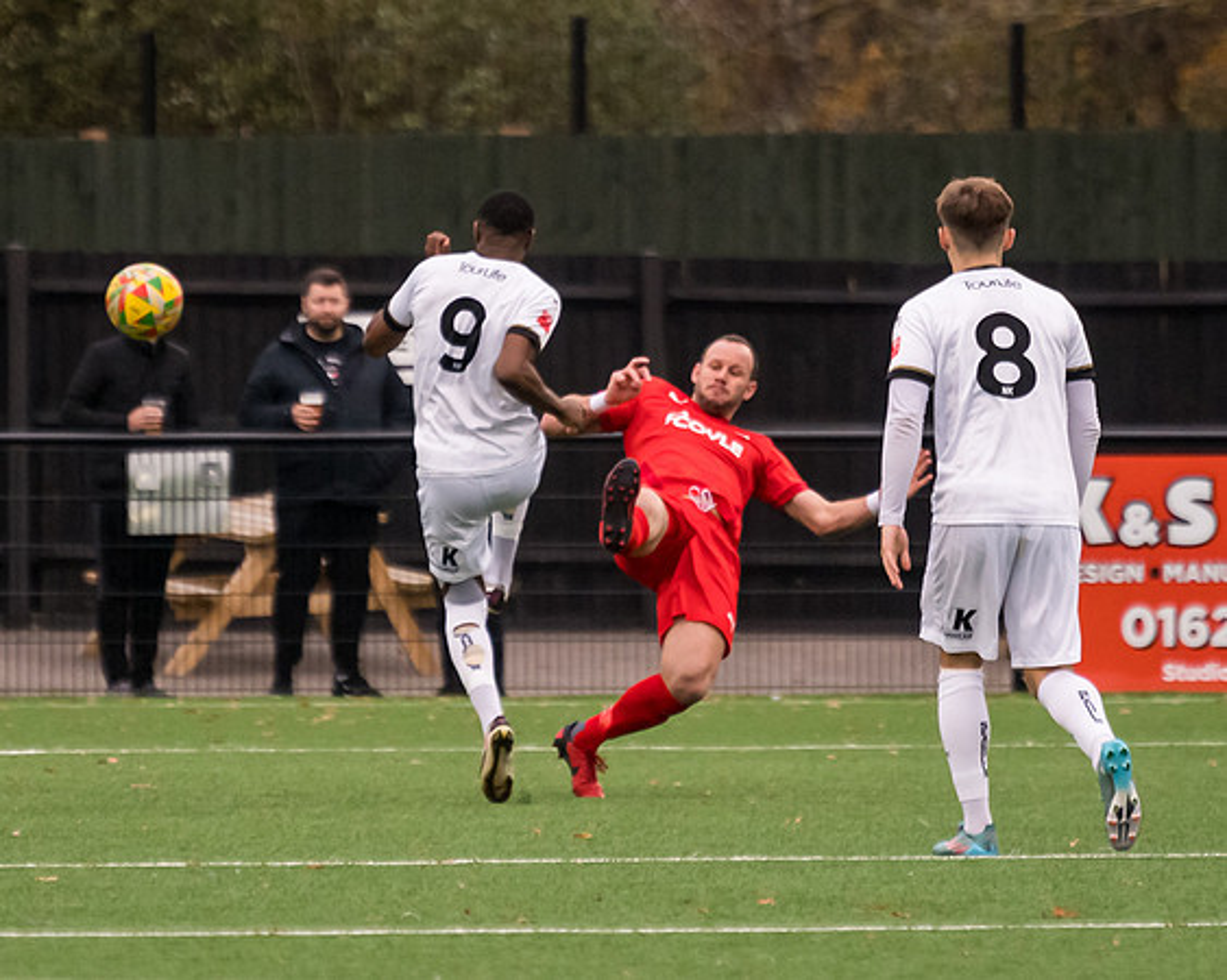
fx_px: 26488
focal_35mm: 730
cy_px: 361
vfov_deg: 2.1
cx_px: 518
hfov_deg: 2.7
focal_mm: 280
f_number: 4
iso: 2000
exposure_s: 1/1000
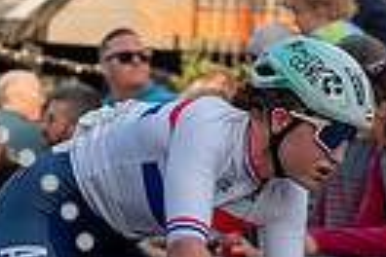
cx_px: 295
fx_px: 4943
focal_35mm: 461
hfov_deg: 4.5
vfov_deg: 3.0
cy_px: 197
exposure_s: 1/1000
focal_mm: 105
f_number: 5
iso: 800
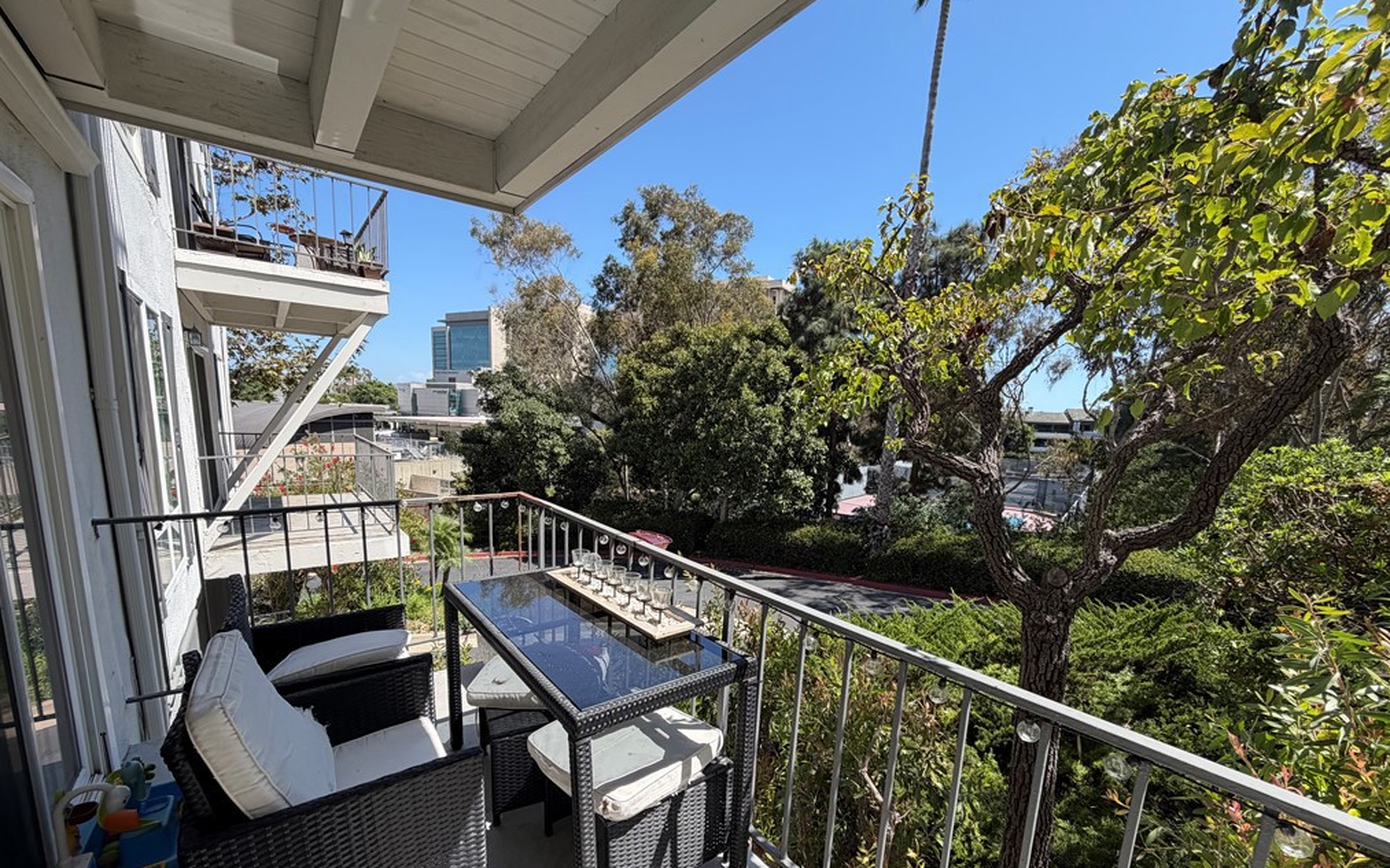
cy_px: 507
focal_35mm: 15
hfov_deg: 101.5
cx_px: 693
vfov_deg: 74.2
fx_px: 568
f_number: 2.2
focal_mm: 2.22
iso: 40
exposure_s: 1/734
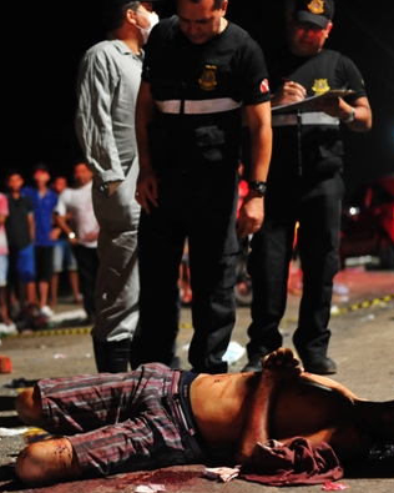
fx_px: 1108
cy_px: 265
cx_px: 112
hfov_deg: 20.1
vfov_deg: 25.1
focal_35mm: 76
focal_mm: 50
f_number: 2.2
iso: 2000
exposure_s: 1/20
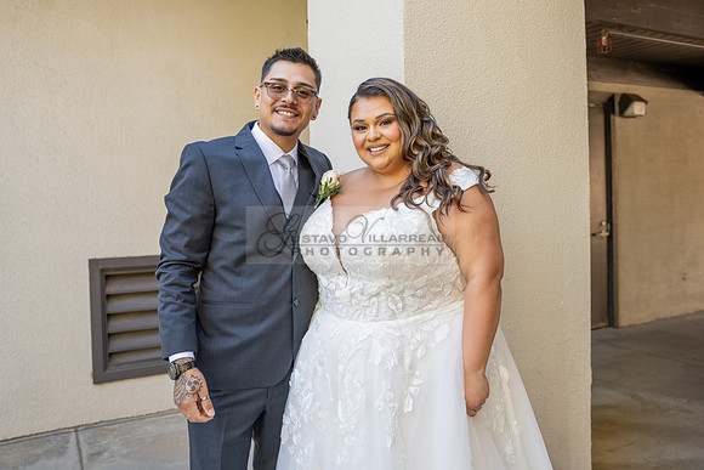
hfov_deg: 58.5
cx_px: 390
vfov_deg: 41.0
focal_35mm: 32
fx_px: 627
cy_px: 210
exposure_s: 1/80
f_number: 3.2
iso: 125
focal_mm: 28.9
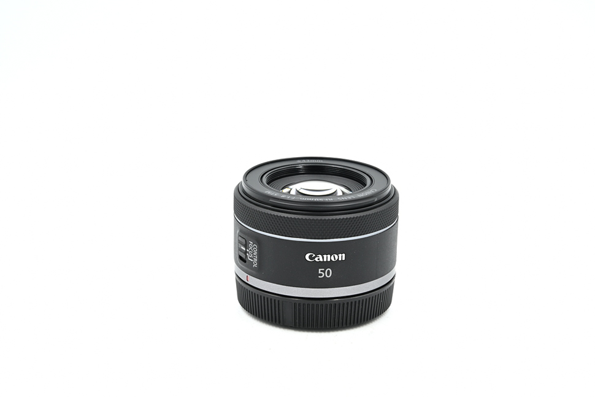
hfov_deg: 27.0
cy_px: 198
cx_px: 298
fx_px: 1240
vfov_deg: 18.2
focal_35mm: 75
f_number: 14
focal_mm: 75
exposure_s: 1/13
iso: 100
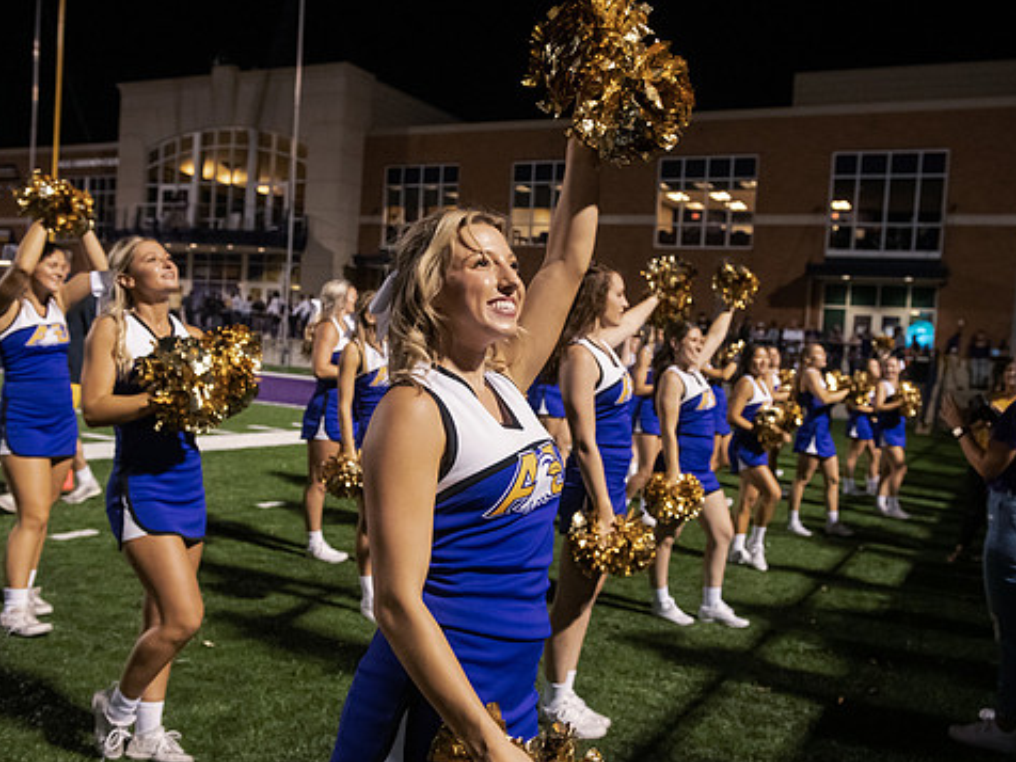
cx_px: 502
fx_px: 998
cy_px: 394
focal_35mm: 34
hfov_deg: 54.0
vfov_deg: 41.8
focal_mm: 29
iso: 5000
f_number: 4
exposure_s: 1/500
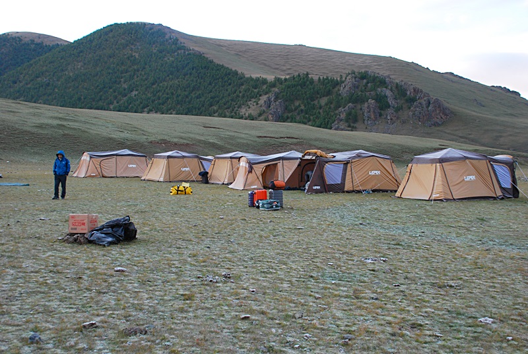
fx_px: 573
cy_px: 177
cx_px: 264
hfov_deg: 49.5
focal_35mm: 39
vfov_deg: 34.3
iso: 400
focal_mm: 26
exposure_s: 1/40
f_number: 5.6
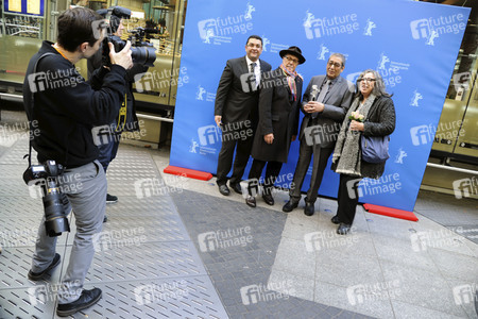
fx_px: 319
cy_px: 160
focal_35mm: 24
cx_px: 239
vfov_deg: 53.1
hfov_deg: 73.7
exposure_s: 1/50
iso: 400
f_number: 4
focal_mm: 24
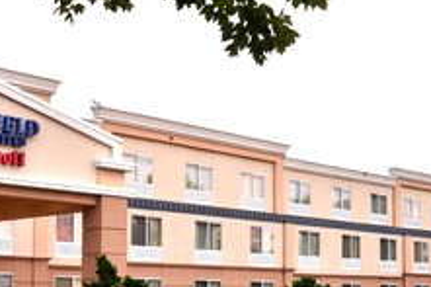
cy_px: 242
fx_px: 790
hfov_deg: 30.5
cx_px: 236
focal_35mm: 66
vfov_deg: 20.3
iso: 100
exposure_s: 1.3
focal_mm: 38
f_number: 13
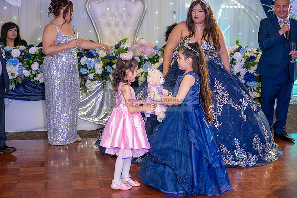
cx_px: 148
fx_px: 578
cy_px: 99
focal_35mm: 70
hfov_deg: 28.8
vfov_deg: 19.5
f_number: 2.8
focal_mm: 70
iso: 1250
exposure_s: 1/200
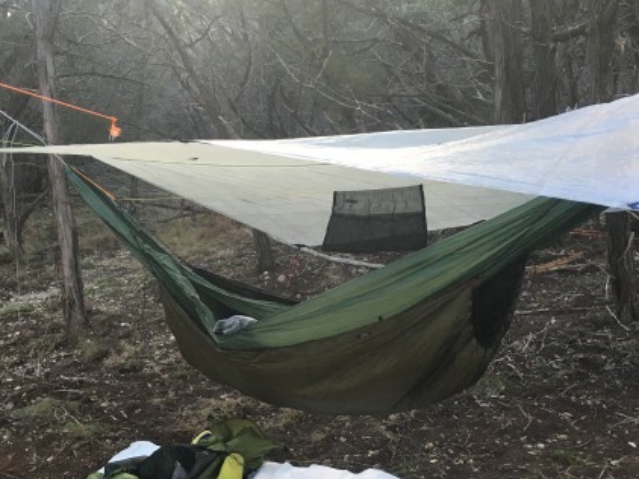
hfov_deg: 42.6
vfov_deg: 32.3
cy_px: 355
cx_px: 236
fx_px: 812
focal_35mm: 44
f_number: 2.2
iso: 32
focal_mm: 4.15
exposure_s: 1/30
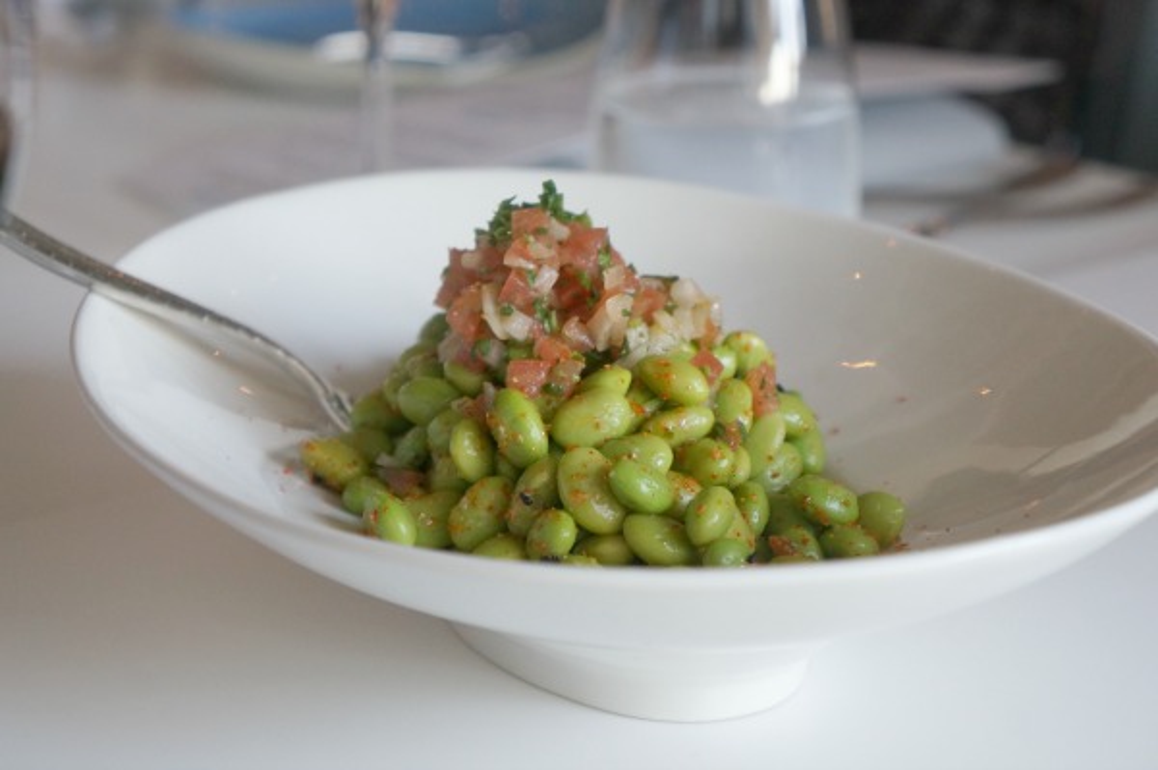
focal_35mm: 80
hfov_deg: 25.5
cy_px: 385
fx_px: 2555
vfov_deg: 17.1
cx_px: 579
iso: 800
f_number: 5
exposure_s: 1/100
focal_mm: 53
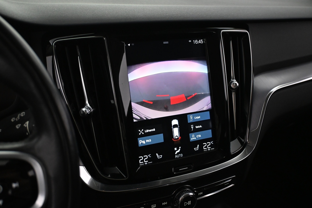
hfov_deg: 52.2
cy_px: 104
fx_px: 318
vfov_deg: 36.2
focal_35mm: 37
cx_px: 156
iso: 3200
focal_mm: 24.5
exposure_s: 1/80
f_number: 4.2
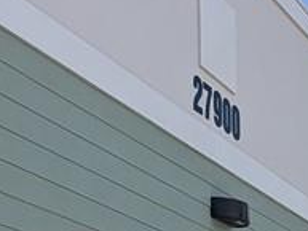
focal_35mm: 127
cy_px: 550
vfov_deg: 10.2
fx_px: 1131
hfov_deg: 12.6
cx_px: 709
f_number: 1.68
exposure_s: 1/1880
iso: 20
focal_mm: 6.9
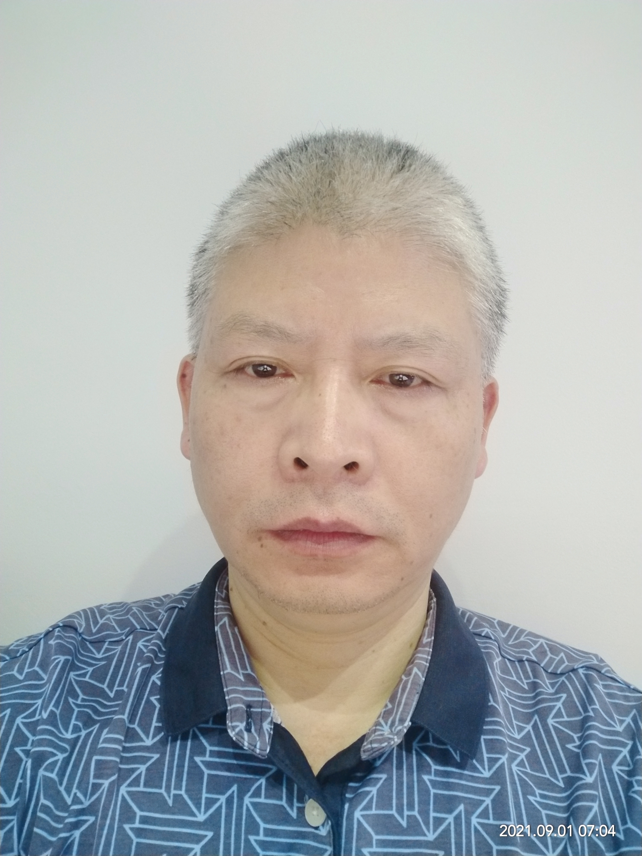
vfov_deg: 61.7
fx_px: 717
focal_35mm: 29
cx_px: 321
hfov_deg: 48.2
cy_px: 428
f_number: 2
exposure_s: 1/16.7
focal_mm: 3.87
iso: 861
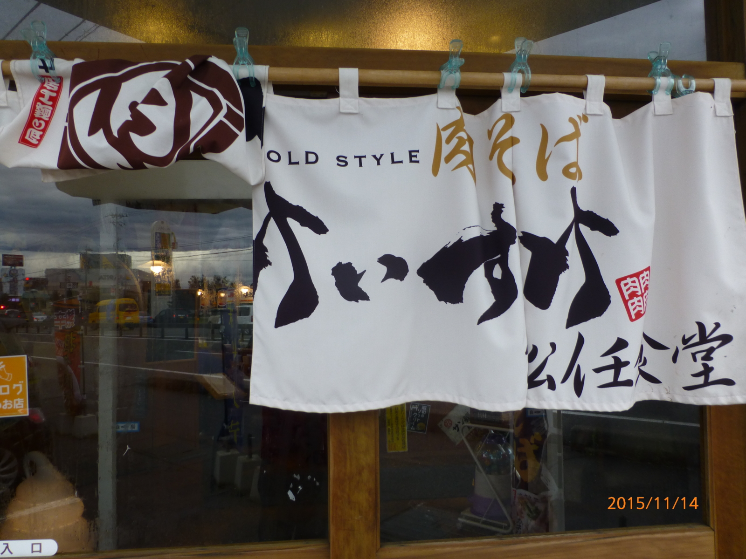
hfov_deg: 71.6
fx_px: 517
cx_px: 373
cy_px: 280
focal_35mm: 24
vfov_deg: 56.8
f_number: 3.3
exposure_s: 1/100
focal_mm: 4.3
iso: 100
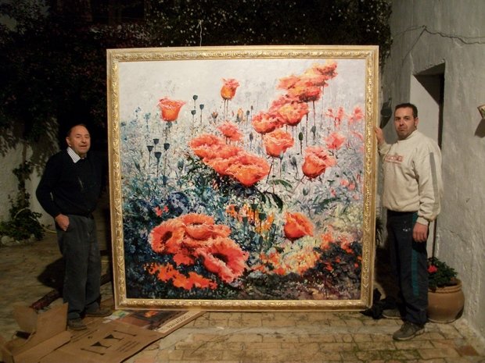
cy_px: 182
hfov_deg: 58.4
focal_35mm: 31
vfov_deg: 45.4
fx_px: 434
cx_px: 242
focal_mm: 5.7
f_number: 2.9
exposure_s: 1/15
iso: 294
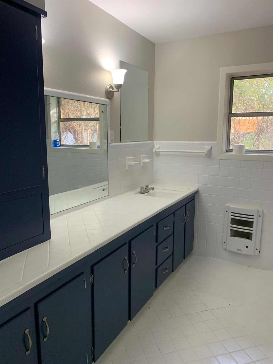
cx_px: 136
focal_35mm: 26
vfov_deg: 67.3
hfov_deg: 53.1
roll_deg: +0.1
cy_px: 182
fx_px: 273
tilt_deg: -9.3
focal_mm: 4.25
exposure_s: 1/81
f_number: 1.8
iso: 100
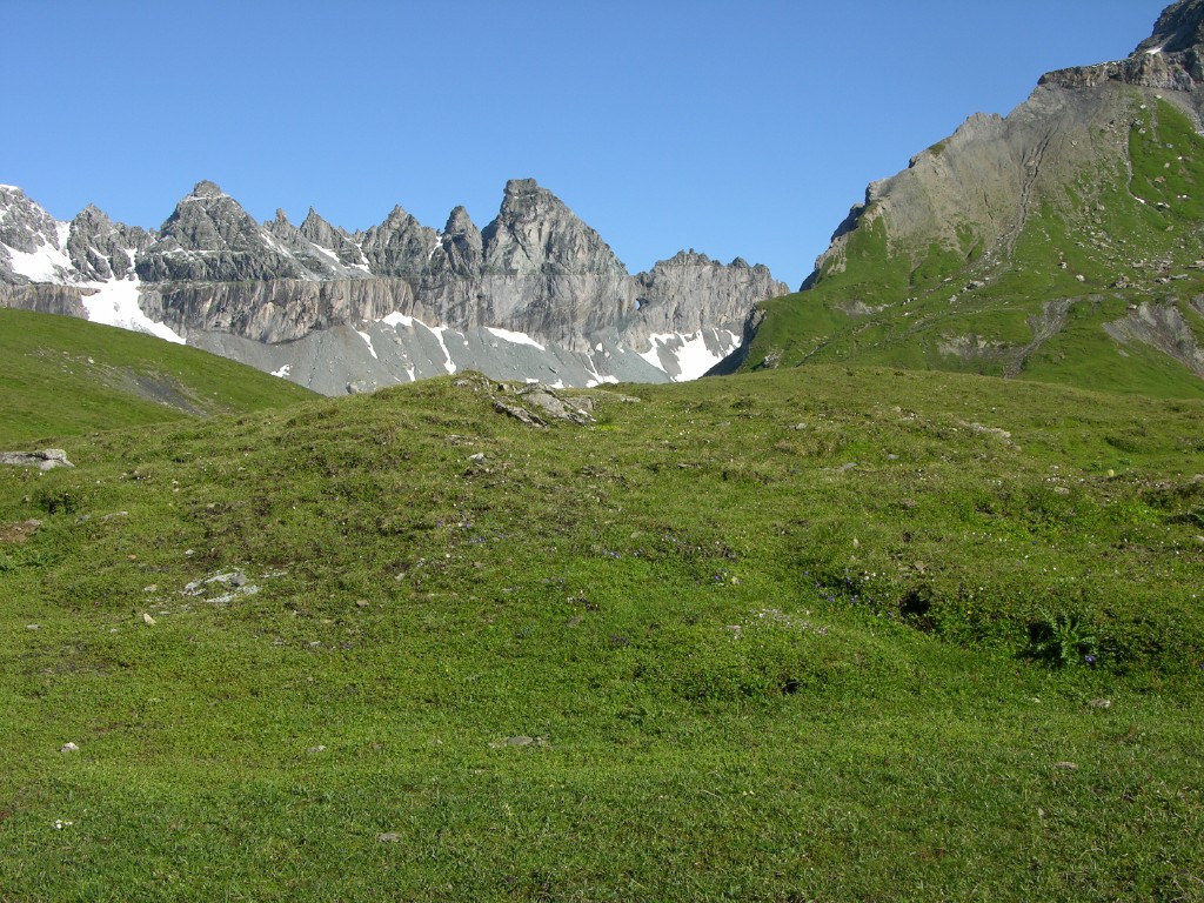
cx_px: 602
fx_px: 1600
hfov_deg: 41.2
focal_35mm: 46
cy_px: 452
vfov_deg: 31.5
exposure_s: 1/221
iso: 50
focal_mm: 11.6
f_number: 5.9
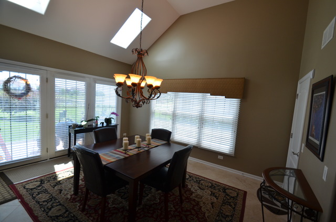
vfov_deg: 77.1
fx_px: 140
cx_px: 168
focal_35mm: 15
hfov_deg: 100.5
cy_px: 111
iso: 400
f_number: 5.6
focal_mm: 10
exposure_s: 1/125
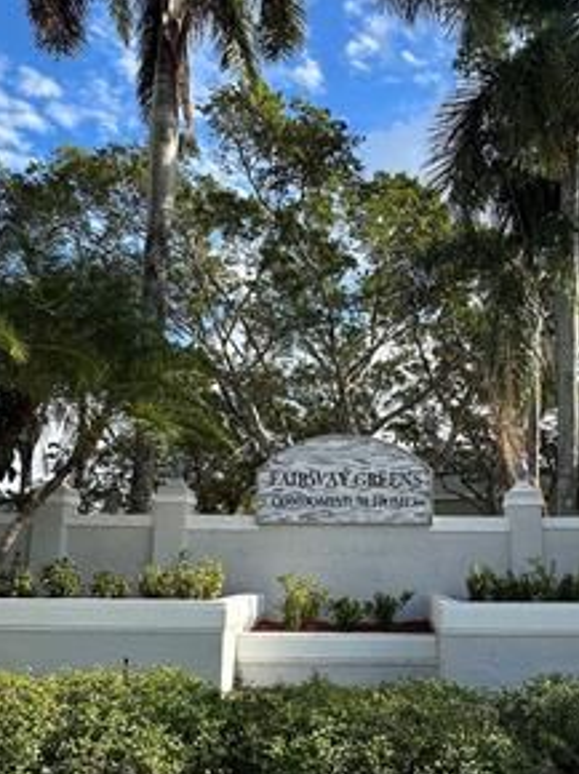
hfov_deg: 47.6
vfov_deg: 61.0
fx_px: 648
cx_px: 374
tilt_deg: +9.5
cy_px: 478
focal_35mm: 29
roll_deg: -2.0
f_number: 2.2
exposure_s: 1/801
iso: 40
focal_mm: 2.22
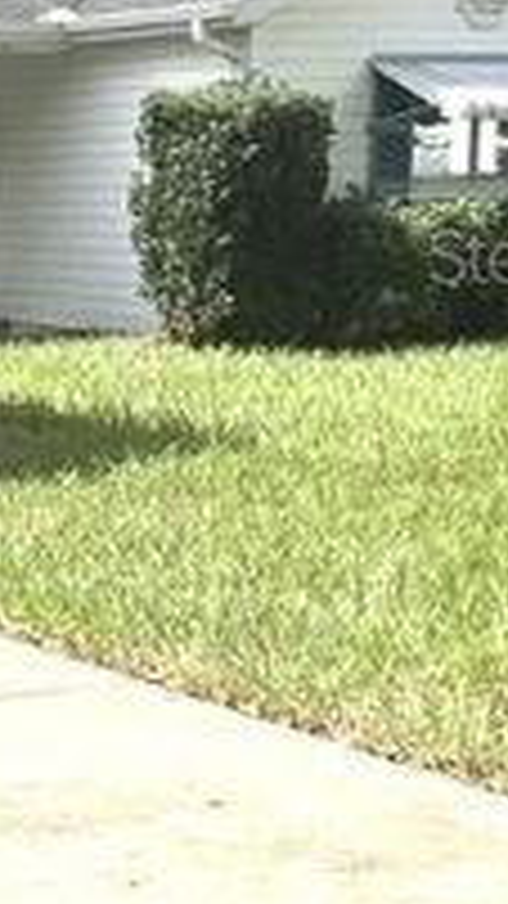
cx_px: -364
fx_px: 2012
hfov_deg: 13.2
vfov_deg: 25.1
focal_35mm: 84
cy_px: 254
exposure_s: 1/1253
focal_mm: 3.3
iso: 25
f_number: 2.4
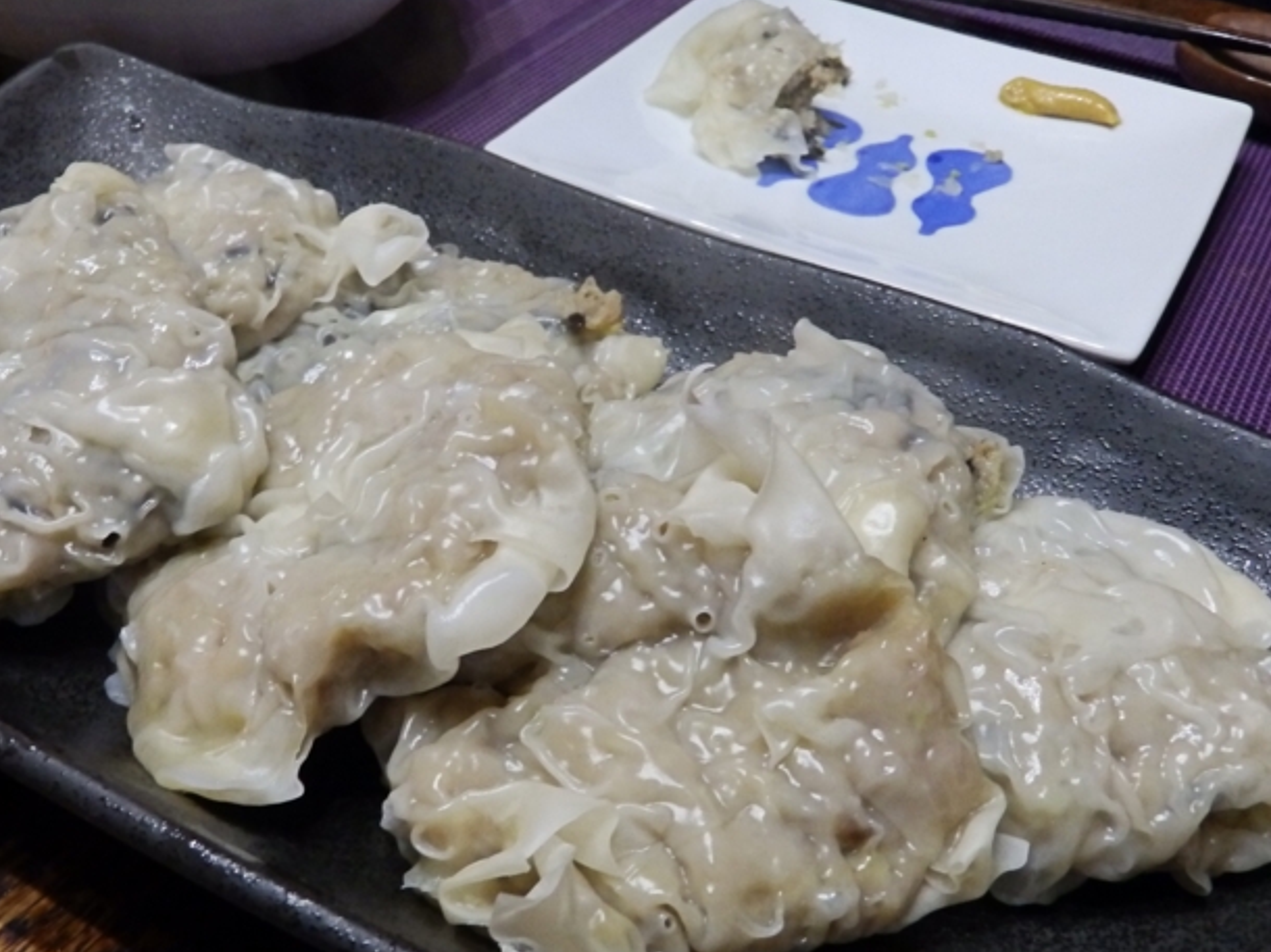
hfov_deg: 44.6
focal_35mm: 42
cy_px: 502
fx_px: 1542
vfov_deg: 34.3
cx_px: 521
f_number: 3.7
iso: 640
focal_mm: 5.7
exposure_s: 1/30
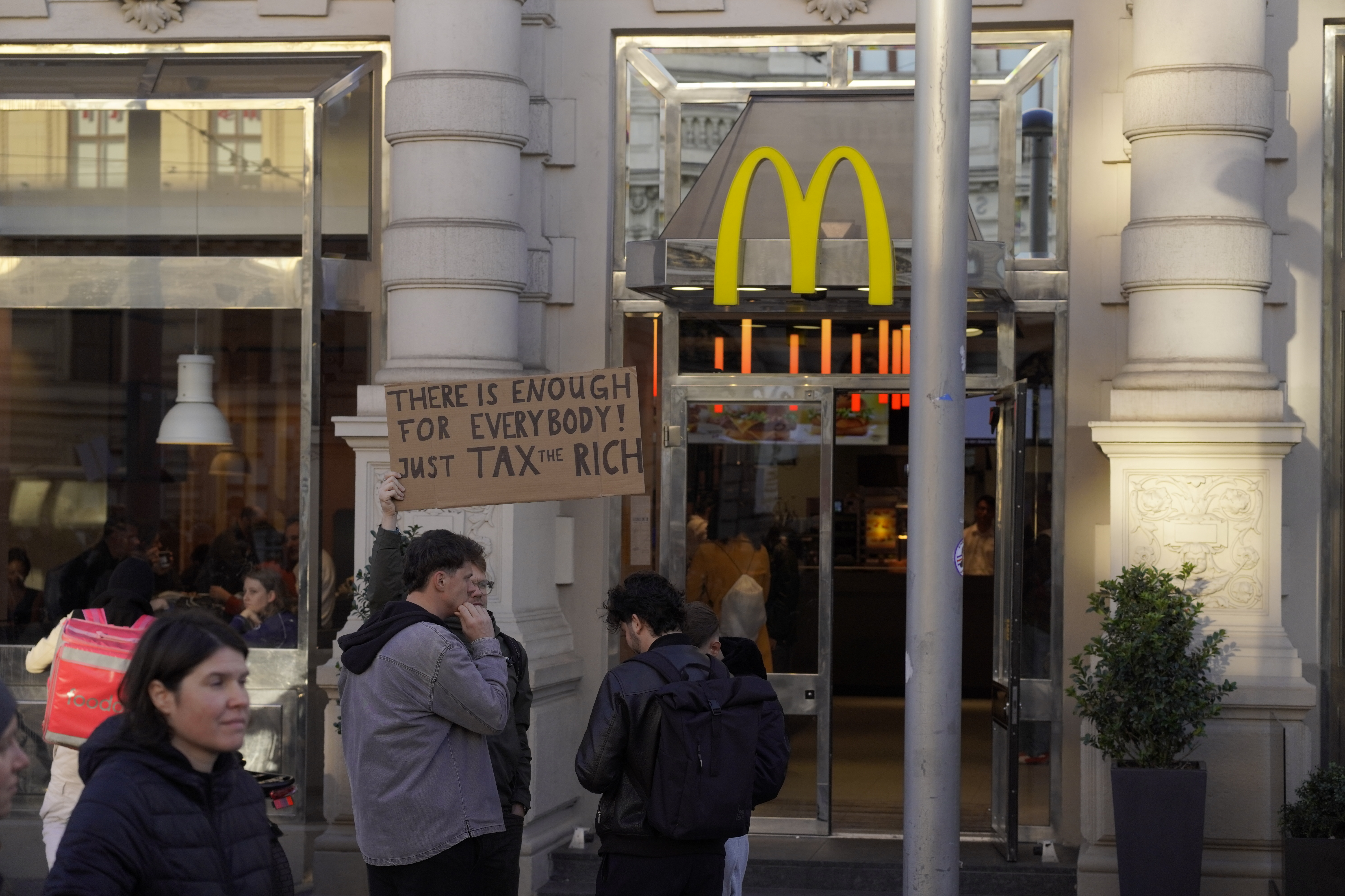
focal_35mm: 84
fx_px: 3138
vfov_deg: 16.3
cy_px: 448
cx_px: 672
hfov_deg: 24.2
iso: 400
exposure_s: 1/2000
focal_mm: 56
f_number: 3.2
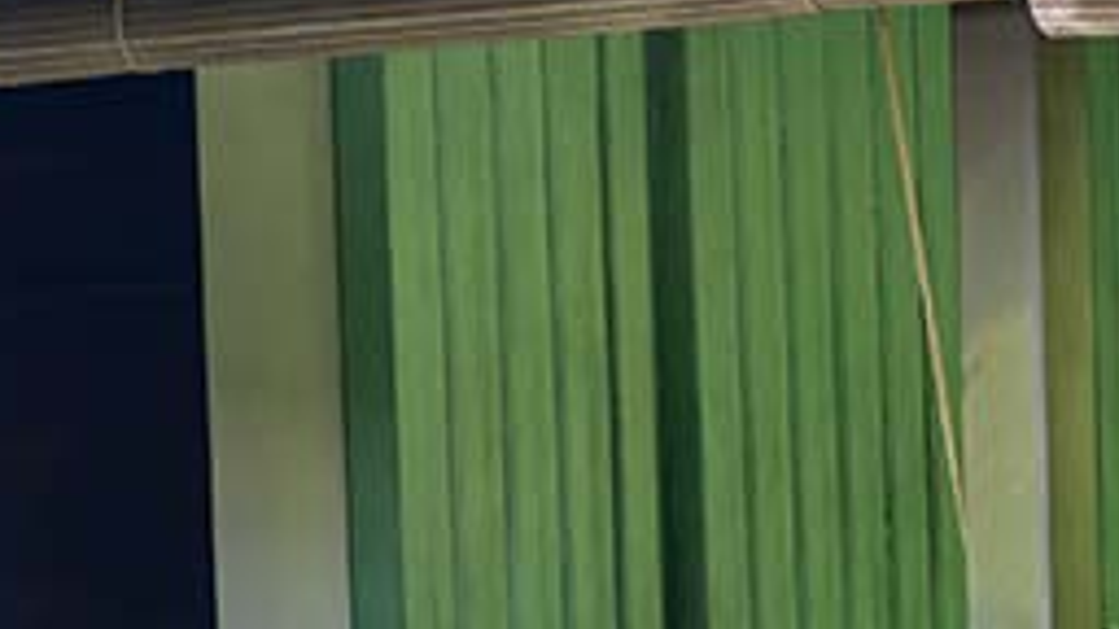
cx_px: 1486
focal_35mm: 165
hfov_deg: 12.6
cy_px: 843
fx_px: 4896
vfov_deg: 7.3
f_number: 4.5
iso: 2000
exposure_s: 1/250
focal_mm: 42
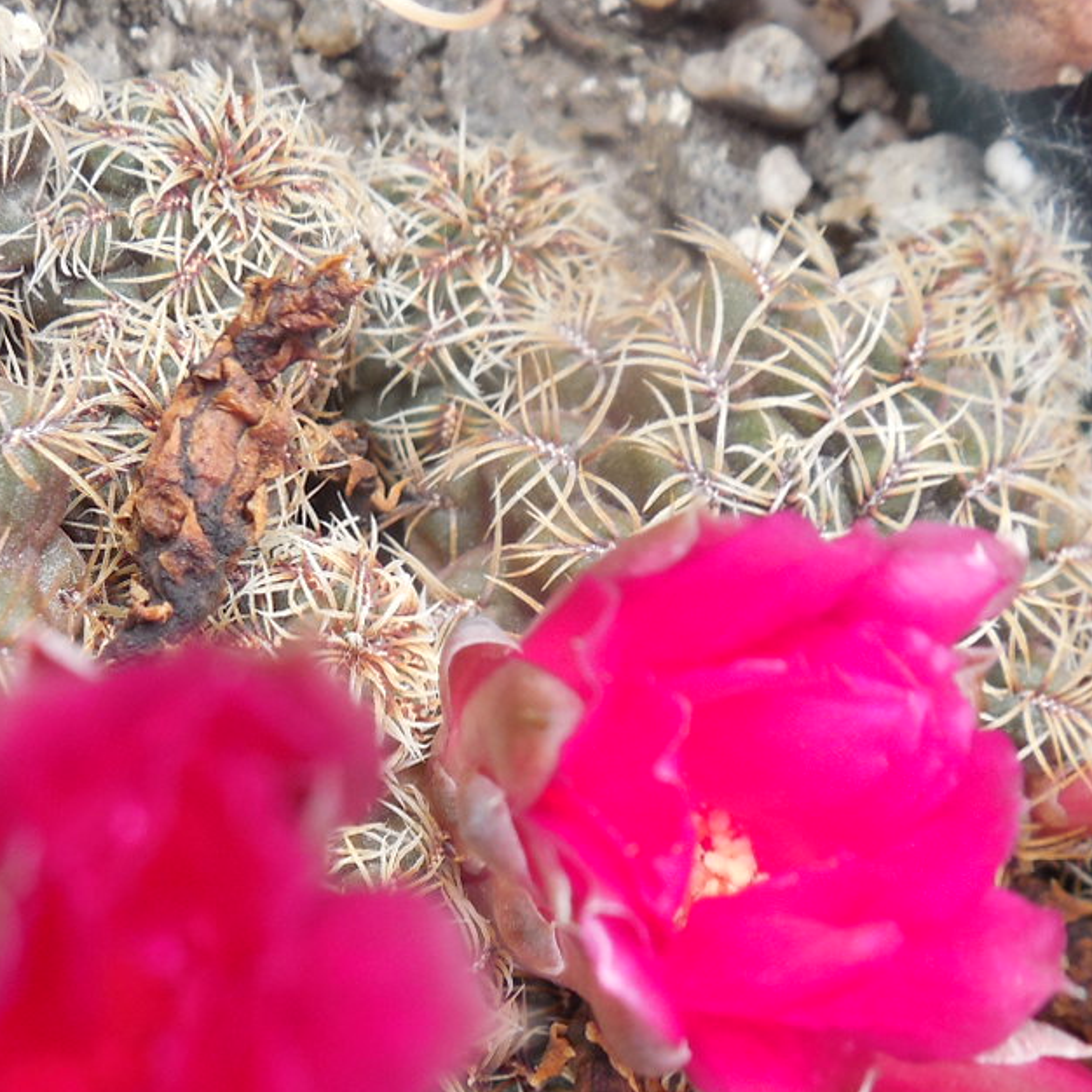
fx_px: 2498
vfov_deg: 24.3
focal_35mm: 70
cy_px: 844
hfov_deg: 24.3
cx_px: 244
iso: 125
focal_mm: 5.6
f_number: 3.6
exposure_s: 1/40
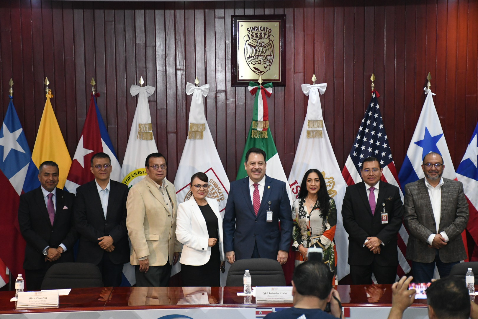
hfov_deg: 20.6
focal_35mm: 99
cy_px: 160
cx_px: 239
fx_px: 1314
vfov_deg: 13.8
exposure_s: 1/125
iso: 4000
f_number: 5.6
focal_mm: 66
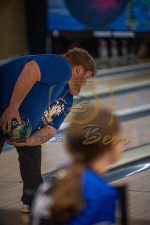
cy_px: 112
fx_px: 1250
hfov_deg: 6.9
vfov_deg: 10.3
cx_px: 75
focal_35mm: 200
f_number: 2.8
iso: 4000
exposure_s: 1/1000
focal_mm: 200
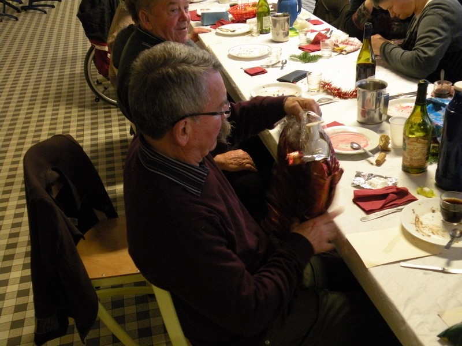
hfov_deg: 44.8
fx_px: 561
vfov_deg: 34.3
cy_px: 173
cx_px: 231
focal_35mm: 42
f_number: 3.2
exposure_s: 1/16.7
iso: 400
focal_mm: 7.4
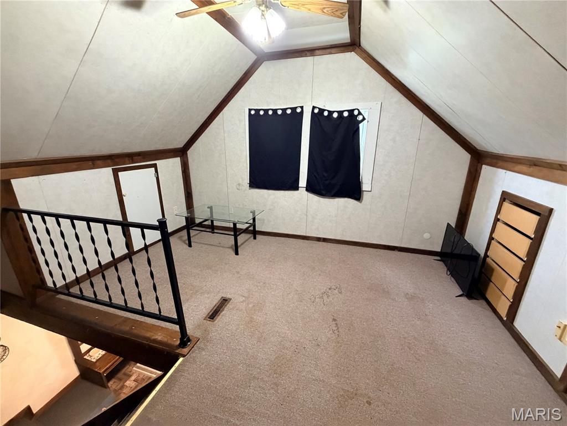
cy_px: 213
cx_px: 284
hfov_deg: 102.1
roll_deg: +0.3
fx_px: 229
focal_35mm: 14
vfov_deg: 85.7
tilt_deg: -17.6
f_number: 2.2
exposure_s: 1/60
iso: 800
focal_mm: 2.22
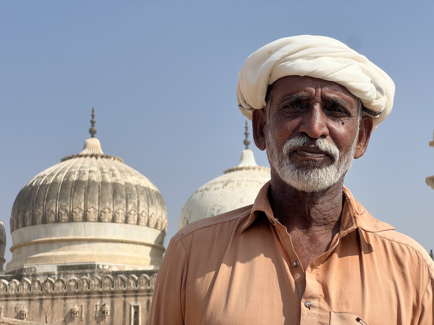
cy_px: 162
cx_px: 217
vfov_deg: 19.1
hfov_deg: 25.3
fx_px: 965
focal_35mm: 77
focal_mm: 9
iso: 32
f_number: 2.8
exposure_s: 1/536
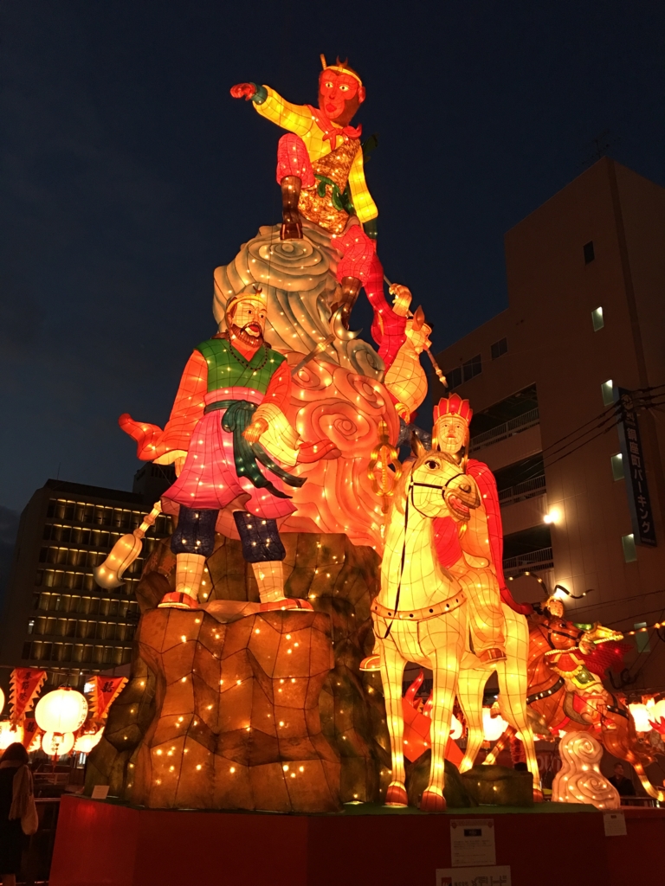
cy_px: 443
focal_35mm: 29
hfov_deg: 48.2
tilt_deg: +23.6
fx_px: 743
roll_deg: -0.4
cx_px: 332
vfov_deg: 61.7
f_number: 2.2
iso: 80
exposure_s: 1/15
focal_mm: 4.15
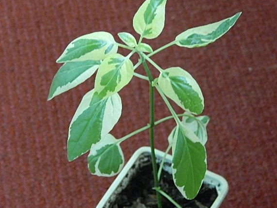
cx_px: 147
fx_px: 1024
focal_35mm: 128
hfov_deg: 15.4
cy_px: 105
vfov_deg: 11.6
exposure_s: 1/13
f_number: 4.6
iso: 800
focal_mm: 20.5
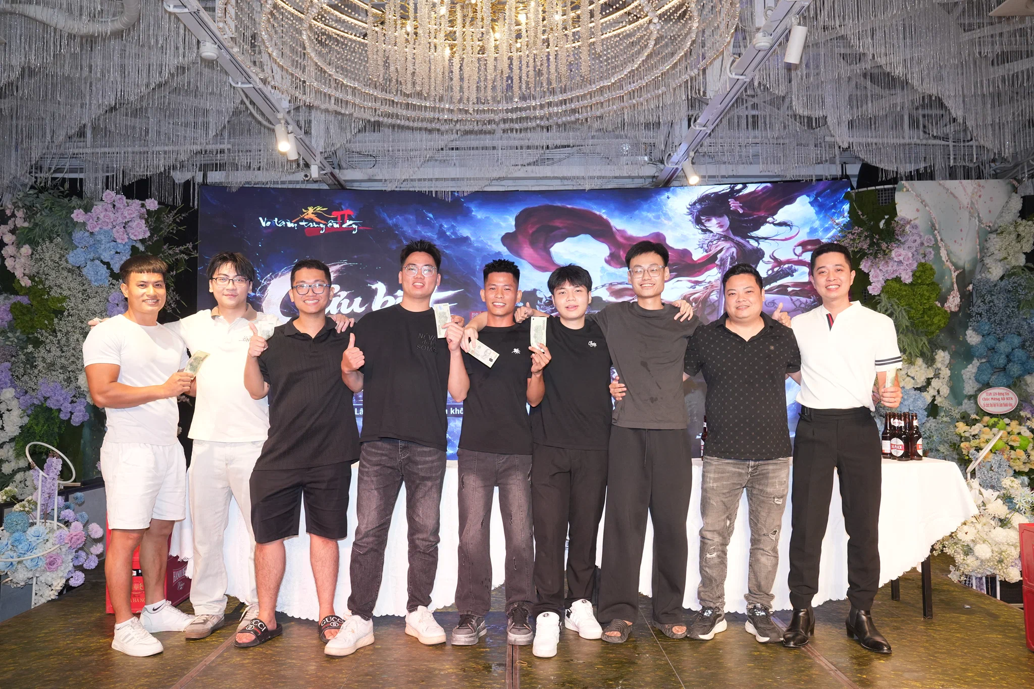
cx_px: 517
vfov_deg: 45.0
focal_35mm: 29
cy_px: 344
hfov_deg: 63.7
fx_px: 833
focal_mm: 29
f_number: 5.6
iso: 1600
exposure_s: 1/125
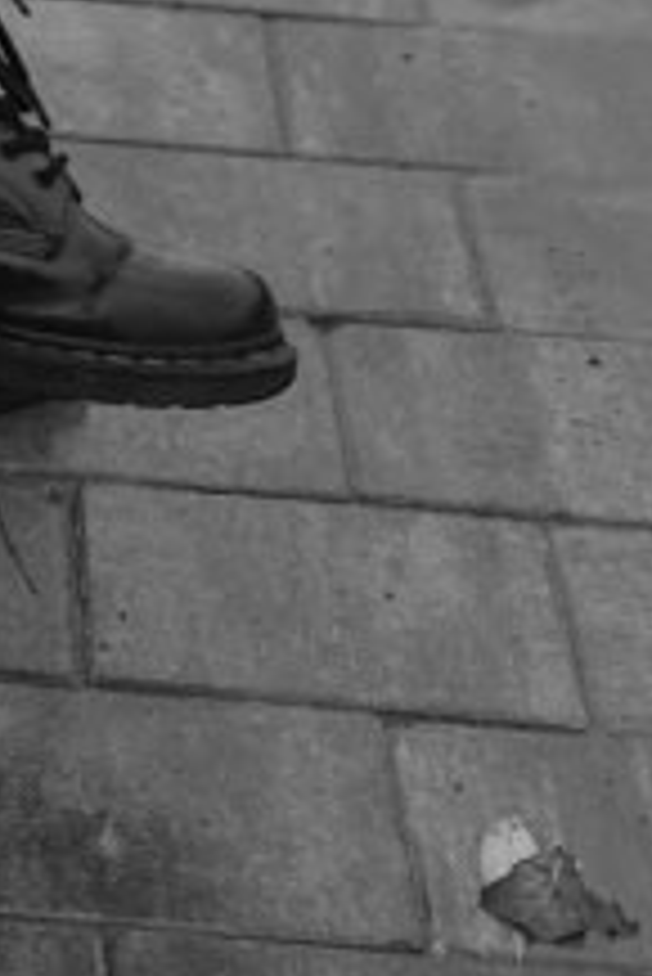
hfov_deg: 7.2
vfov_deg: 10.3
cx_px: -710
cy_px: -972
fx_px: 4990
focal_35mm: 184
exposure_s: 1/250
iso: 250
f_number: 4
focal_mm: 37
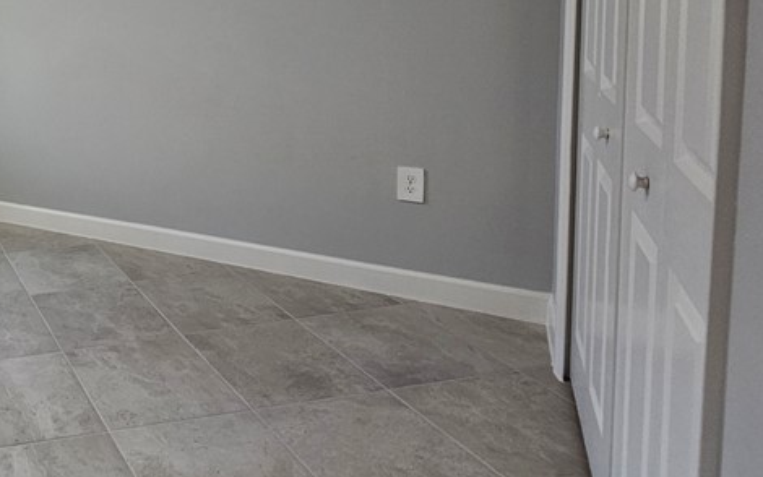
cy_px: 49
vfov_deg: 38.9
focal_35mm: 30
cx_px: -52
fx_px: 624
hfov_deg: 47.8
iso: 125
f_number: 2.2
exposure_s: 1/60
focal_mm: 2.2
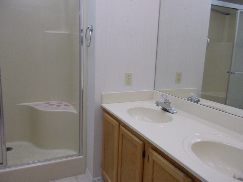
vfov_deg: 48.2
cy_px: 91
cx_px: 122
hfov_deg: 61.7
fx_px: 204
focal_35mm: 29
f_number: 3.3
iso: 200
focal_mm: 4.1
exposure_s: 1/30
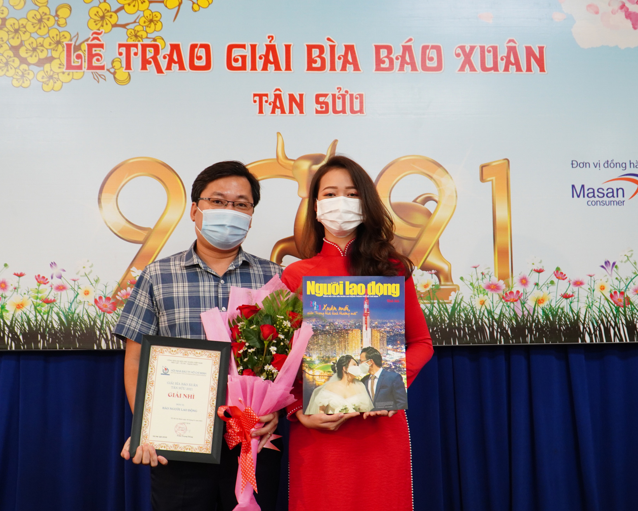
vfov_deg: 31.5
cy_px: 259
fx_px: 907
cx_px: 281
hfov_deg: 38.7
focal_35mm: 48
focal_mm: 28
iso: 1000
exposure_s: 1/50
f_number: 4.5
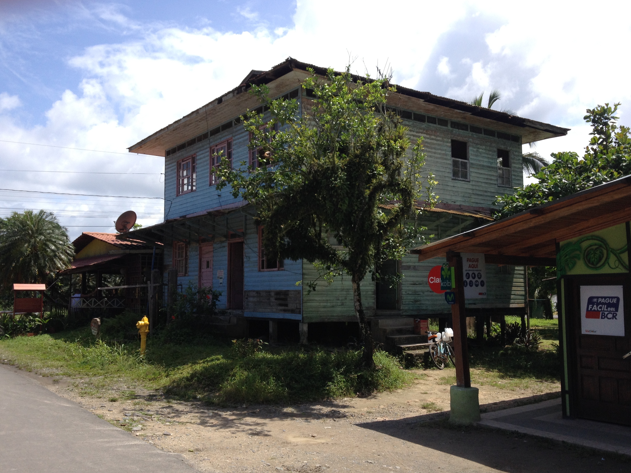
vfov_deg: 39.7
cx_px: 311
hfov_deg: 51.4
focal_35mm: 36
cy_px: 241
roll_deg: +0.6
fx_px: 656
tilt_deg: +0.5
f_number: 2.4
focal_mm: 4.28
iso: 50
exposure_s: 1/1453
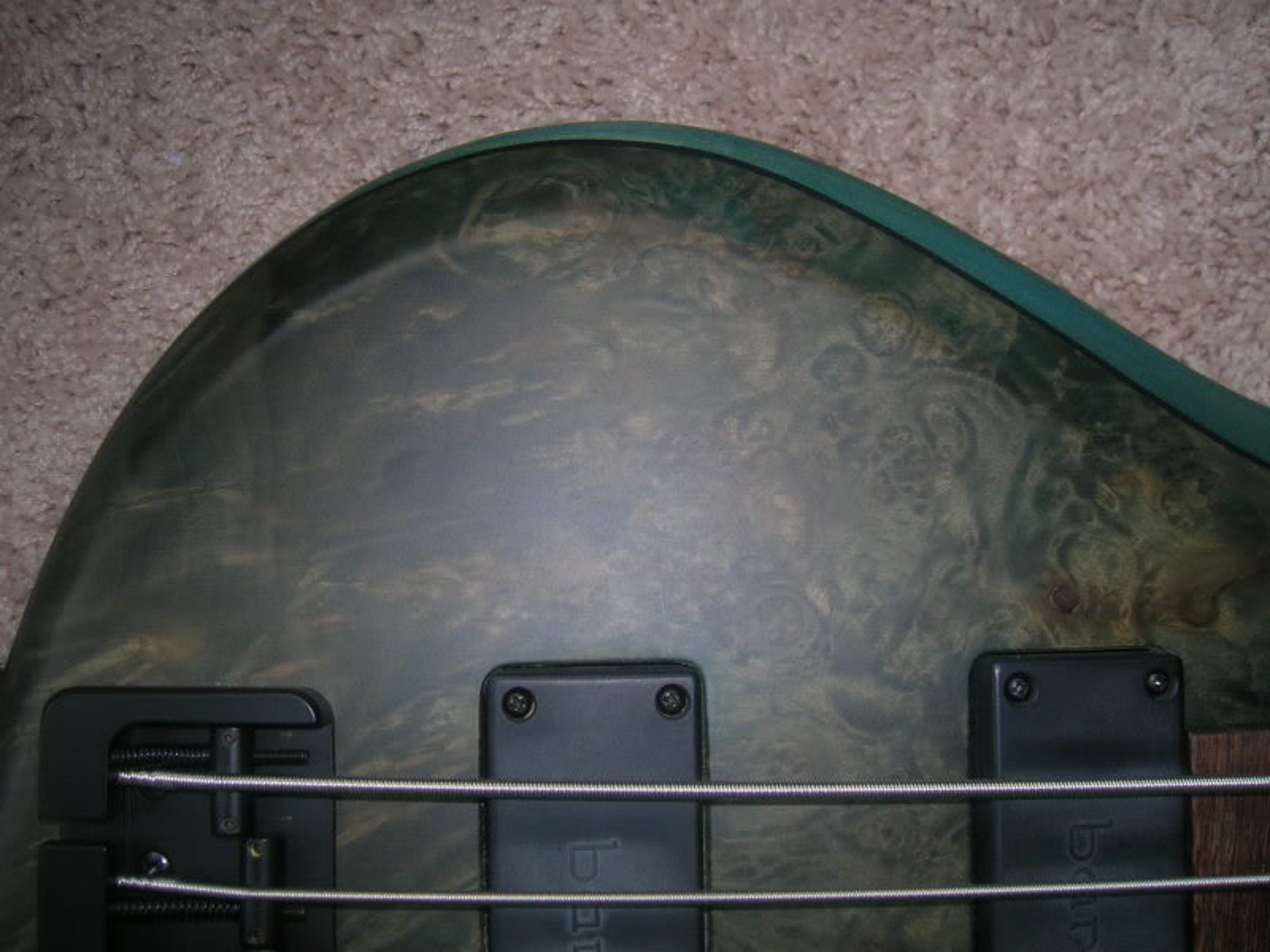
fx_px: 1247
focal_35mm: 34
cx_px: 635
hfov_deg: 54.0
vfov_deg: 41.8
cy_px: 476
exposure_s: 1/60.1
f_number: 2.9
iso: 50
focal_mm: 5.7
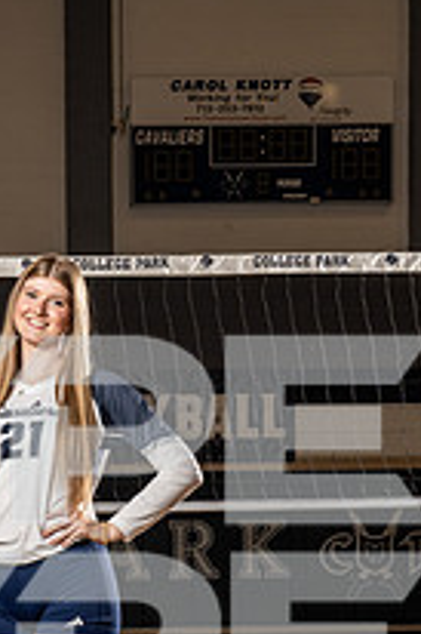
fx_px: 2073
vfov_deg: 16.9
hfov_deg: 11.5
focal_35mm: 118
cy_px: 649
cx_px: -18
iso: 640
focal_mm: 54
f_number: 11
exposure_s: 1/250
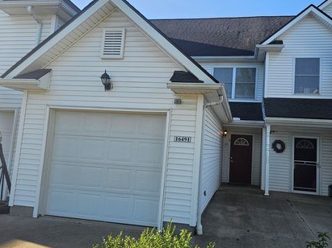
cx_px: 192
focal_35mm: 28
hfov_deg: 63.1
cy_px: 119
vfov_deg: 49.7
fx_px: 268
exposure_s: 1/719
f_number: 1.7
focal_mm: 6.3
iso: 40
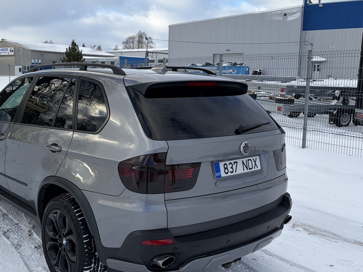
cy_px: 123
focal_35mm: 38
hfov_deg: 48.1
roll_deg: +0.0
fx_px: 398
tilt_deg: -6.5
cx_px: 118
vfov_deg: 37.7
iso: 50
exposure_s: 1/2141
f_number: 1.6
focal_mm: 5.96
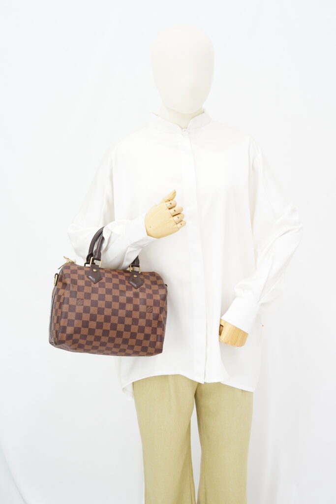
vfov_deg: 39.6
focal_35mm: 50
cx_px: 168
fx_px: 700
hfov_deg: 27.0
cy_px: 252
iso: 640
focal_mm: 50
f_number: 6.3
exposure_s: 1/6
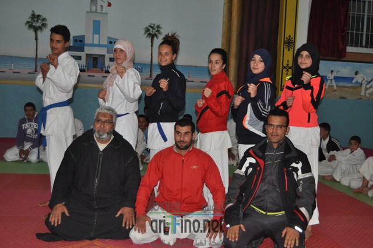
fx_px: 481
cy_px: 124
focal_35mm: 46
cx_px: 186
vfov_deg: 28.9
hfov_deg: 42.4
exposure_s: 1/60
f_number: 4.2
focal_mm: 31
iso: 800
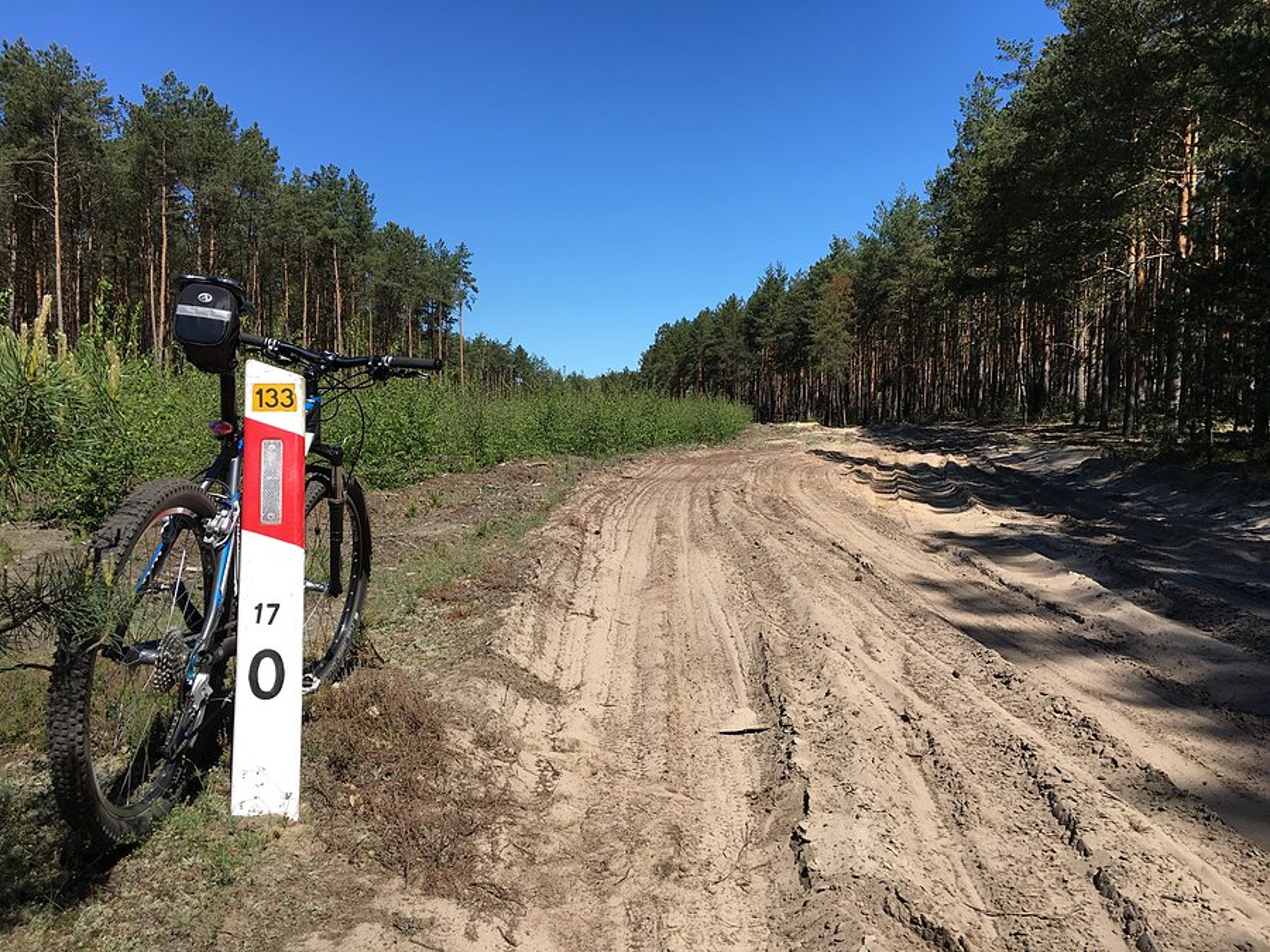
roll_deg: -0.1
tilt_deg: -4.4
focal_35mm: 29
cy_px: 476
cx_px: 635
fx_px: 1064
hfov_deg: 61.7
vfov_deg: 48.2
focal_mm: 4.15
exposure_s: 1/1282
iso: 25
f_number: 2.2
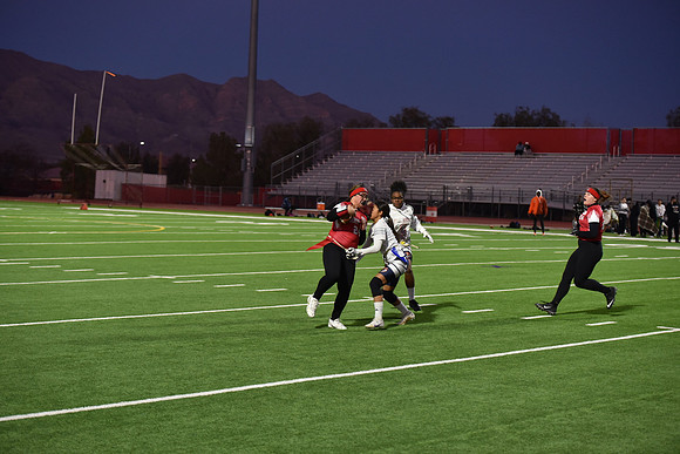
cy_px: 227
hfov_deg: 28.8
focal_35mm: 70
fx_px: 1322
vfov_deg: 19.5
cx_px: 340
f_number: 2.8
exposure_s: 1/500
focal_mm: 70
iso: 1800
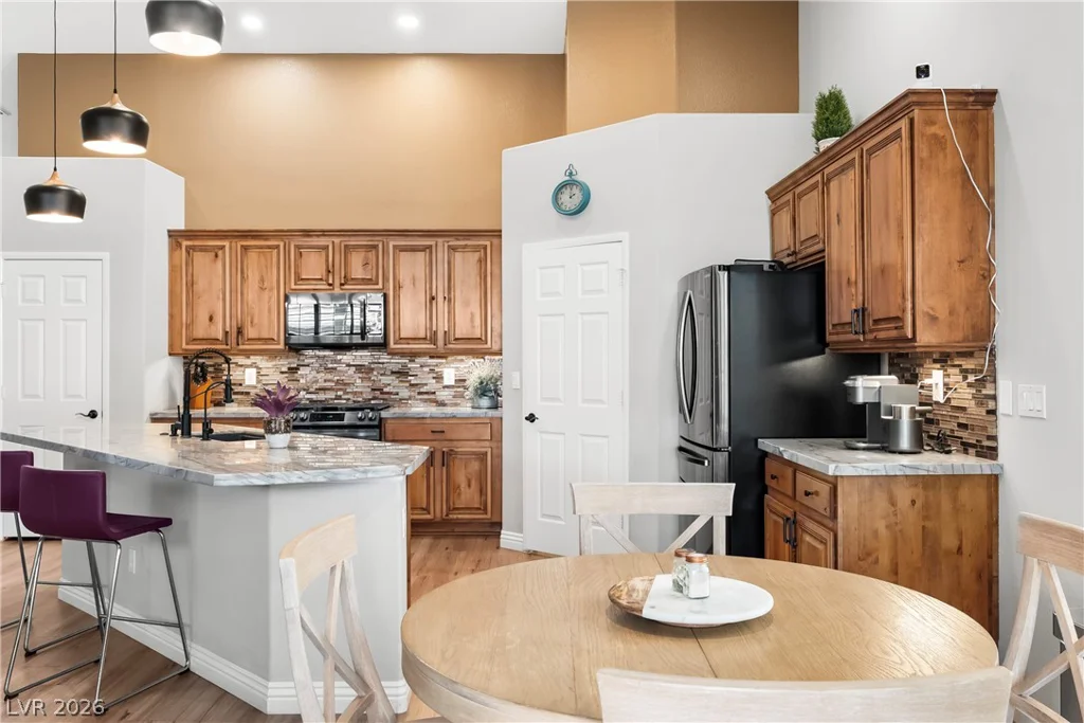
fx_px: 903
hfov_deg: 61.9
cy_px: 362
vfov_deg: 43.6
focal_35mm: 30
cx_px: 542
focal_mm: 20
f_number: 8
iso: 400
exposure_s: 1/10
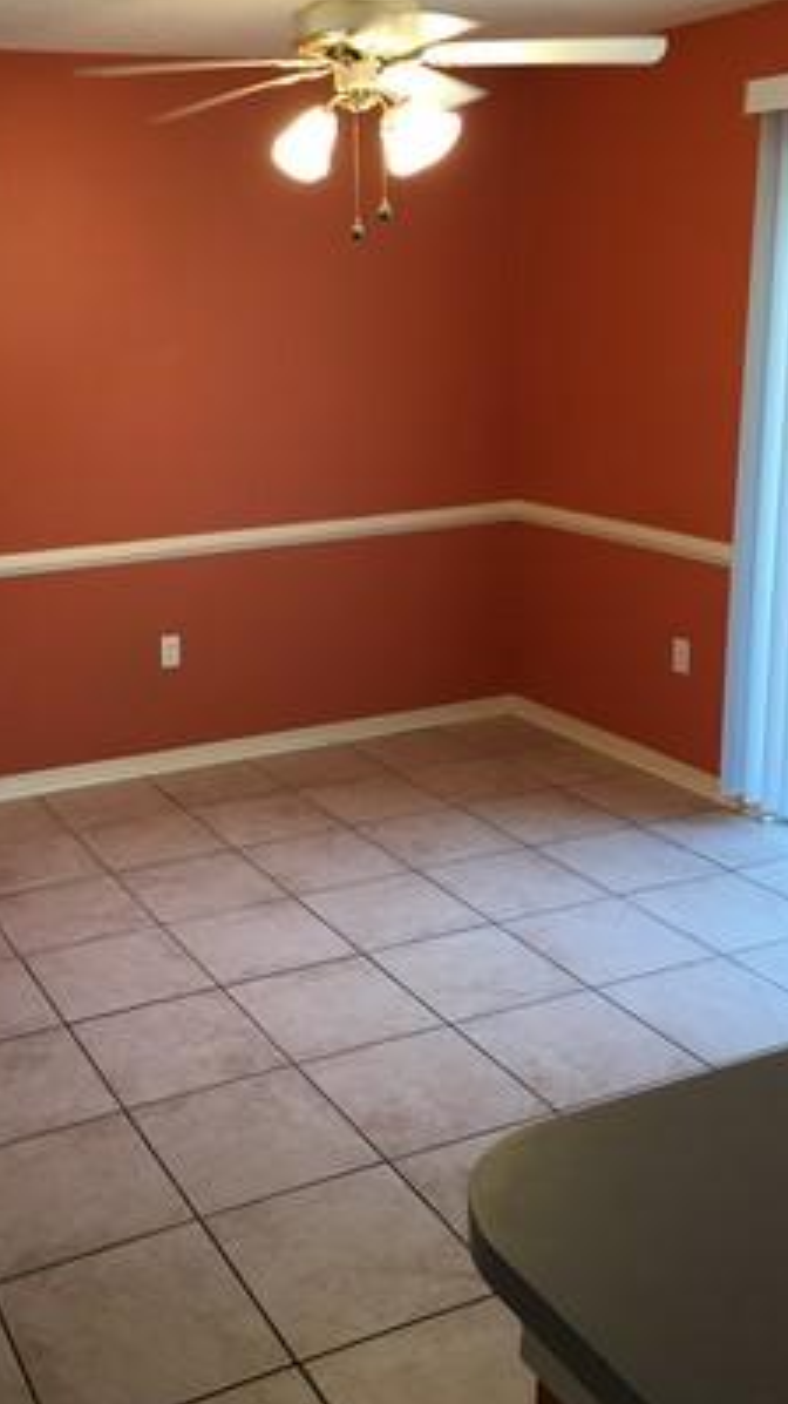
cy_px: 647
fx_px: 1414
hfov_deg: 30.6
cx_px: 201
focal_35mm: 38
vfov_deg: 52.8
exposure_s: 1/15
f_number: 2.2
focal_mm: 4.15
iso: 25
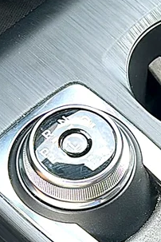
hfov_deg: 11.2
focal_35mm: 120
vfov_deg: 16.9
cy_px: 193
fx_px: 805
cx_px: 206
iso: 50
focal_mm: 6.86
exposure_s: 1/56
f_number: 1.78
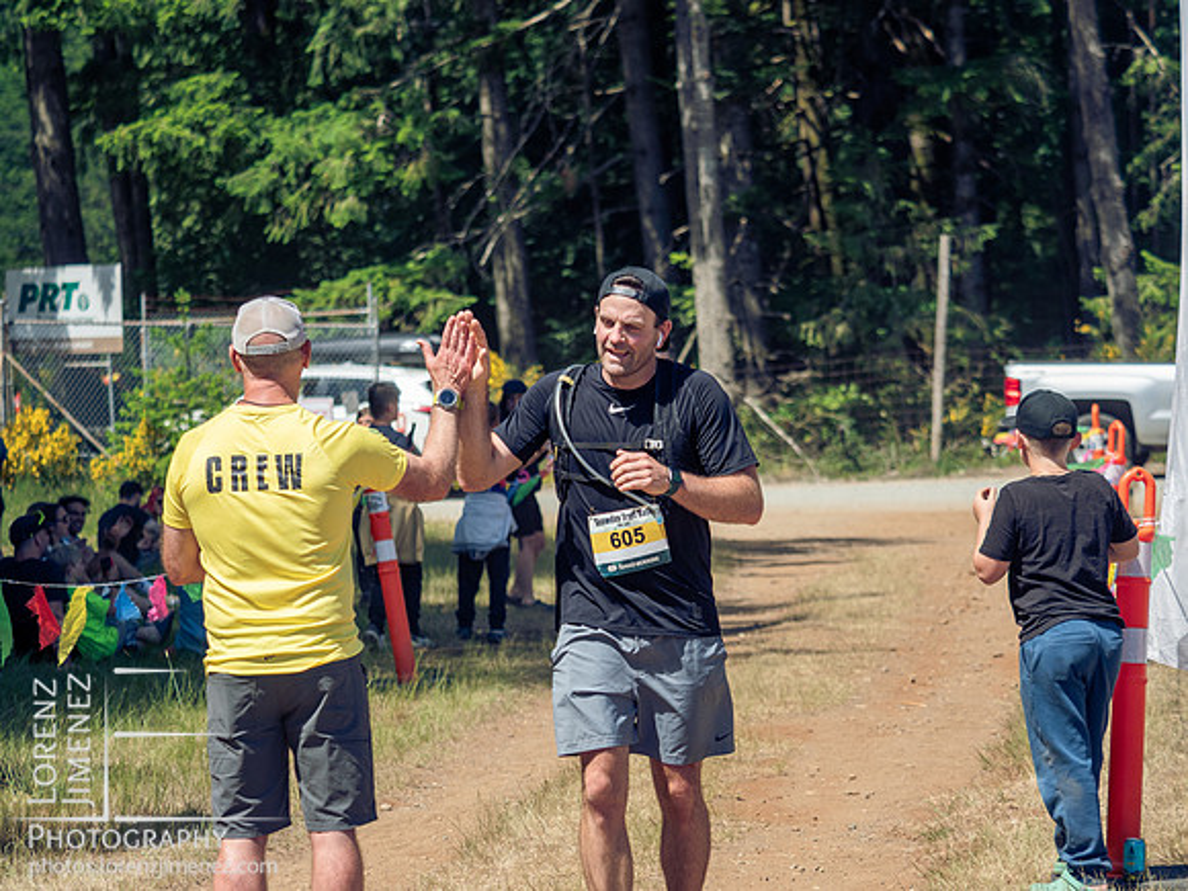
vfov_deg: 12.0
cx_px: 594
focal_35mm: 124
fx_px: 4256
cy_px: 446
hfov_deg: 15.9
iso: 320
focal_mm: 62
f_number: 2.8
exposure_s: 1/2000
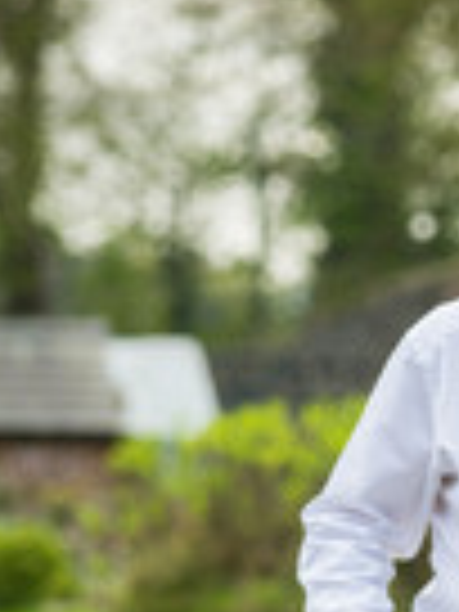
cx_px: 428
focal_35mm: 340
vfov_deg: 5.8
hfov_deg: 4.4
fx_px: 6011
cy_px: 445
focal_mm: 102
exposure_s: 1/500
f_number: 2.8
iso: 100
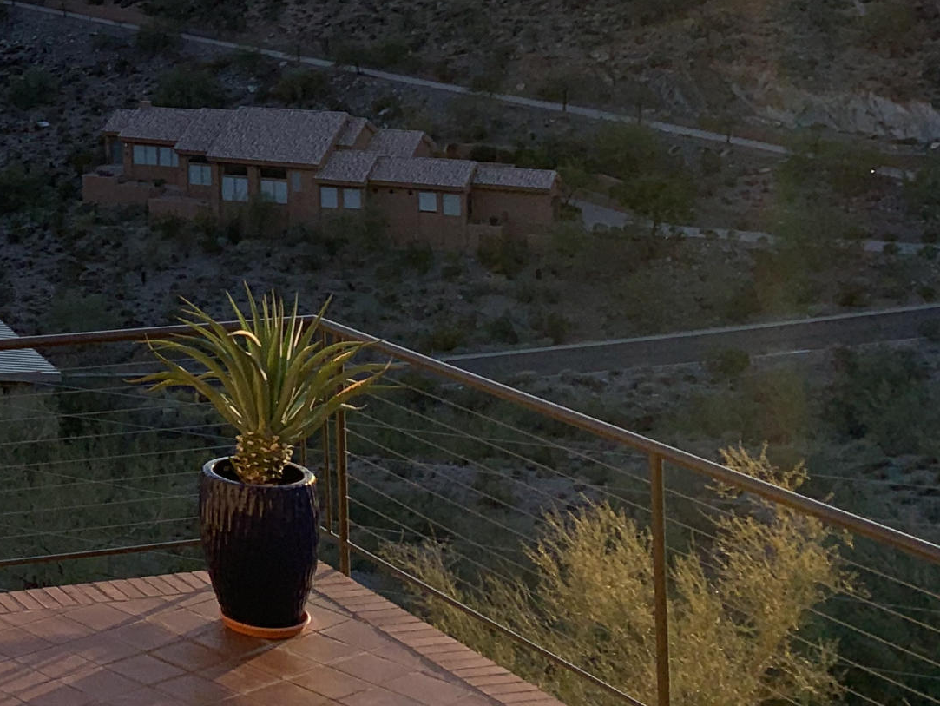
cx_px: -348
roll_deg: +1.0
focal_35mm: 72
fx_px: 1956
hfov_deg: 23.3
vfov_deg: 19.2
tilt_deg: +2.2
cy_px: -158
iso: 25
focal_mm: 4.25
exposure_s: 1/1011
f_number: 1.8
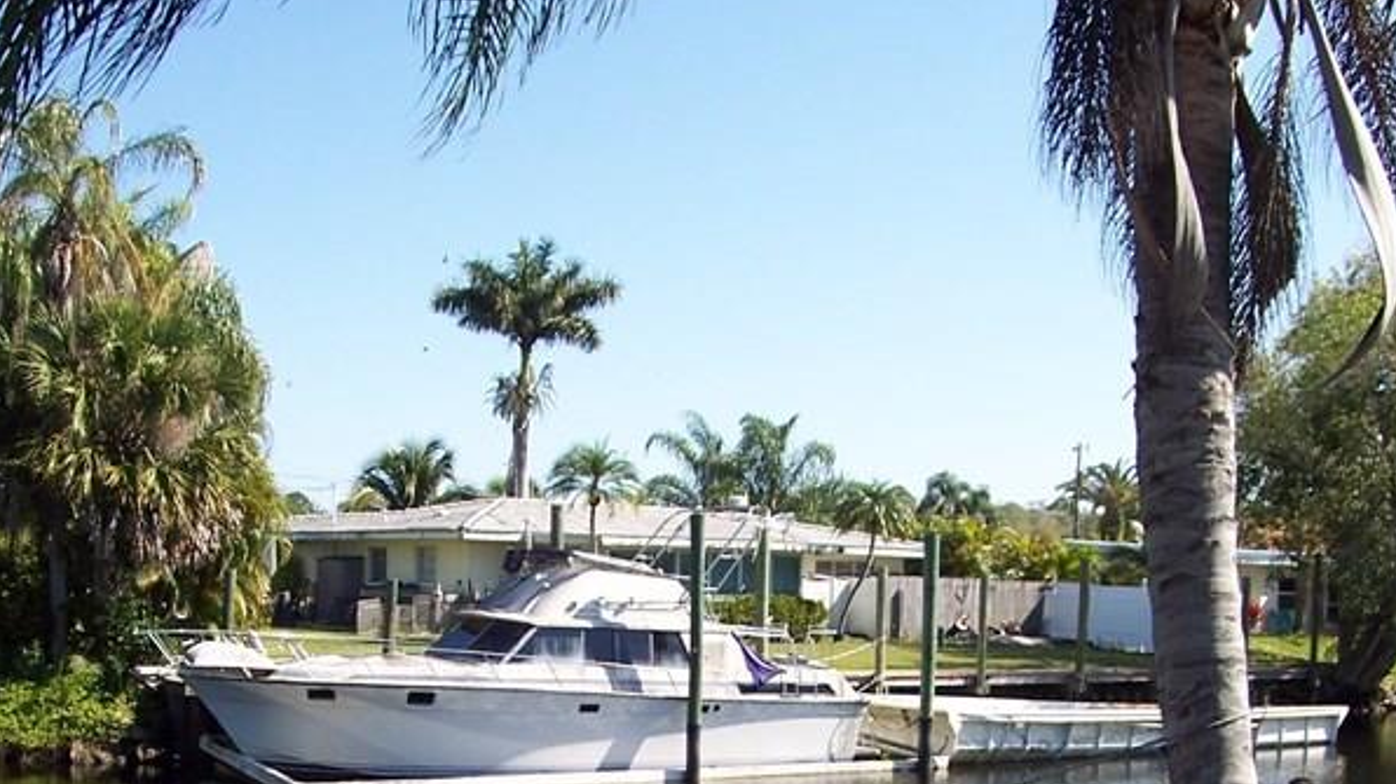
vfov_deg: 16.4
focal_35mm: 73
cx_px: 518
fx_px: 2702
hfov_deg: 28.9
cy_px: 615
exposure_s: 1/750
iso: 100
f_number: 3.4
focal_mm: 8
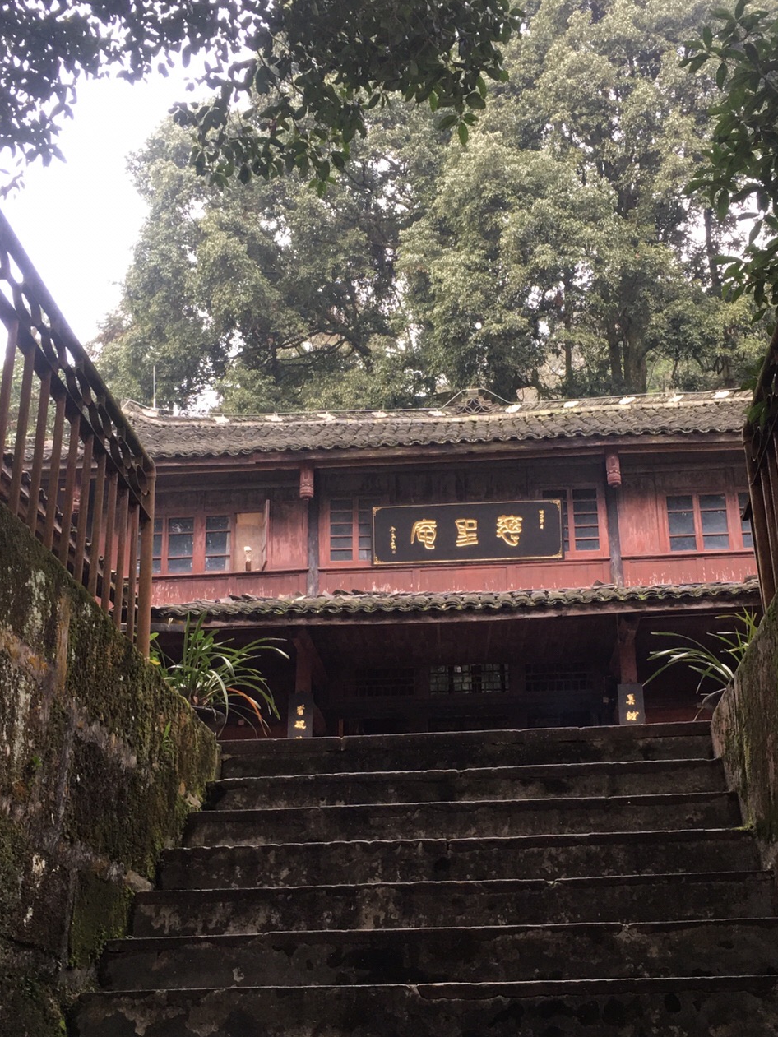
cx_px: 427
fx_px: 1378
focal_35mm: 46
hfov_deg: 31.5
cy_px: 570
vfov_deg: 41.2
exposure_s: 1/33
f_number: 2.2
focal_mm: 4.15
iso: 32
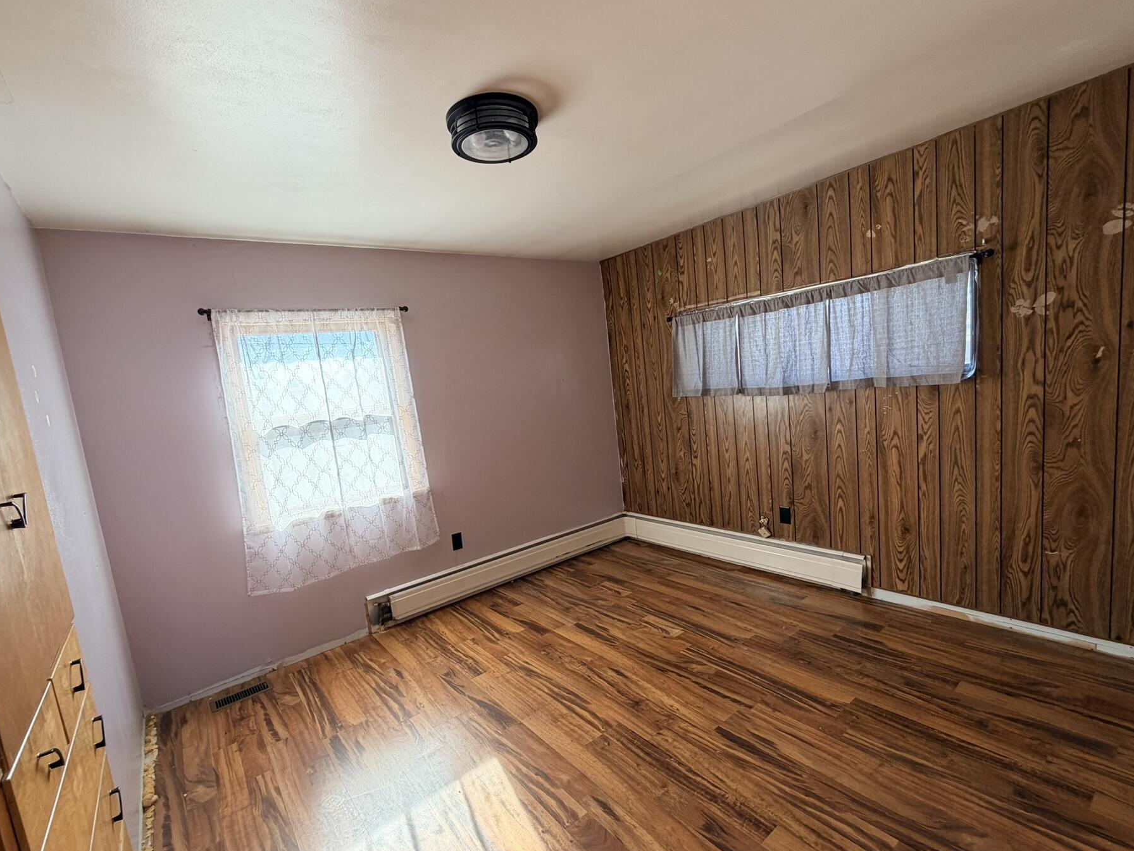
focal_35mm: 16
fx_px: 524
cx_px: 561
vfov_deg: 78.0
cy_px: 450
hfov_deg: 94.5
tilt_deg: -7.2
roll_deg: +6.7
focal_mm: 2.22
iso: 100
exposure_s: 1/121
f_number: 2.2
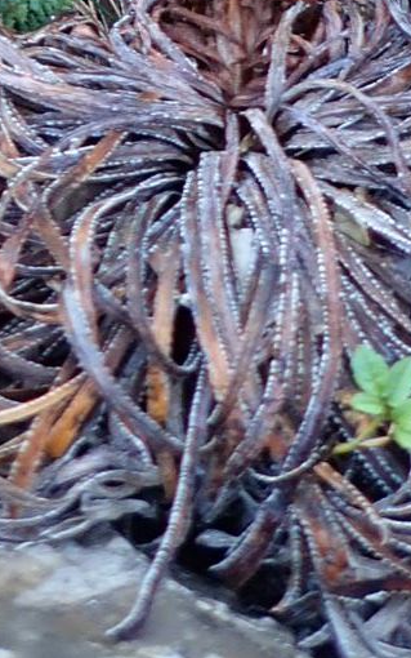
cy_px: -504
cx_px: 215
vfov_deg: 16.8
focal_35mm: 104
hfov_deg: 12.6
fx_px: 1863
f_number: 2
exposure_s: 1/60
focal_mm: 4.5
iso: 200
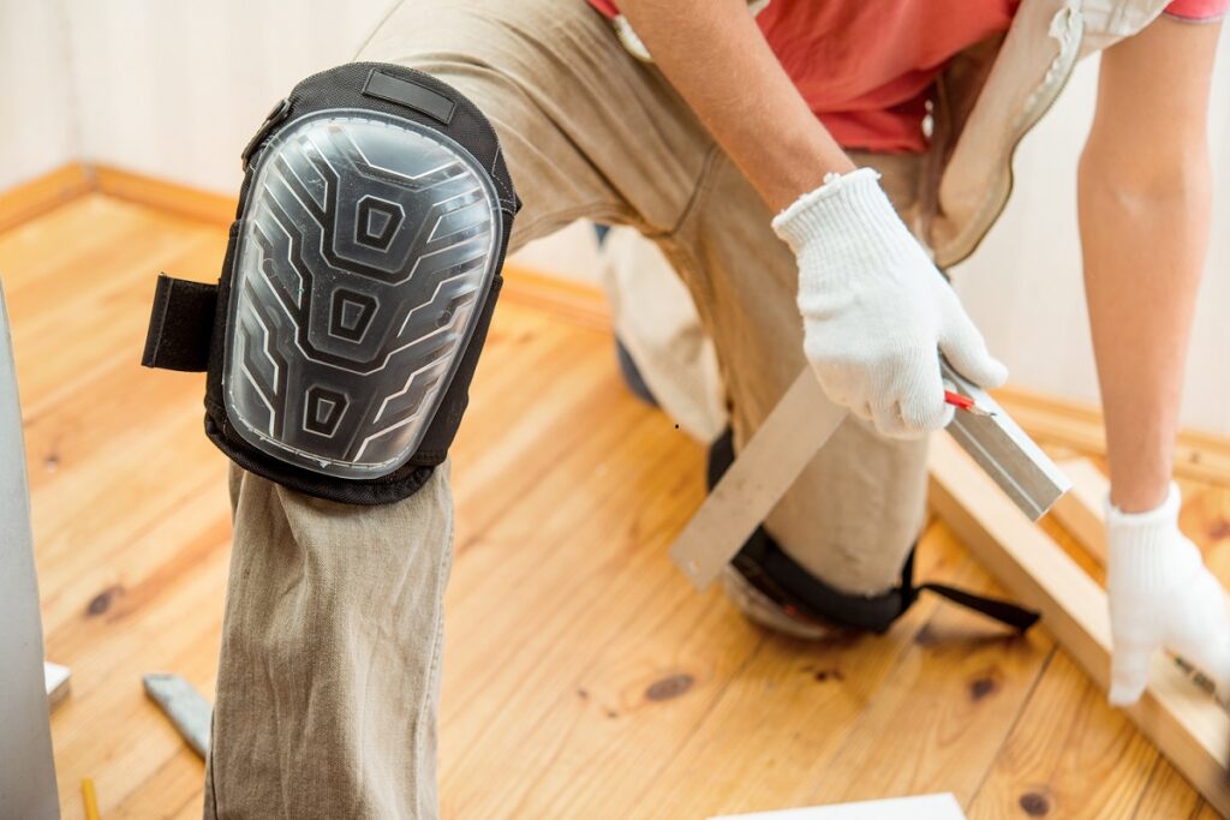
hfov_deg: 33.4
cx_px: 615
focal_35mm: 60
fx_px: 2050
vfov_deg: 22.6
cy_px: 410
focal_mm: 60
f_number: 4
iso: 200
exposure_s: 1/200
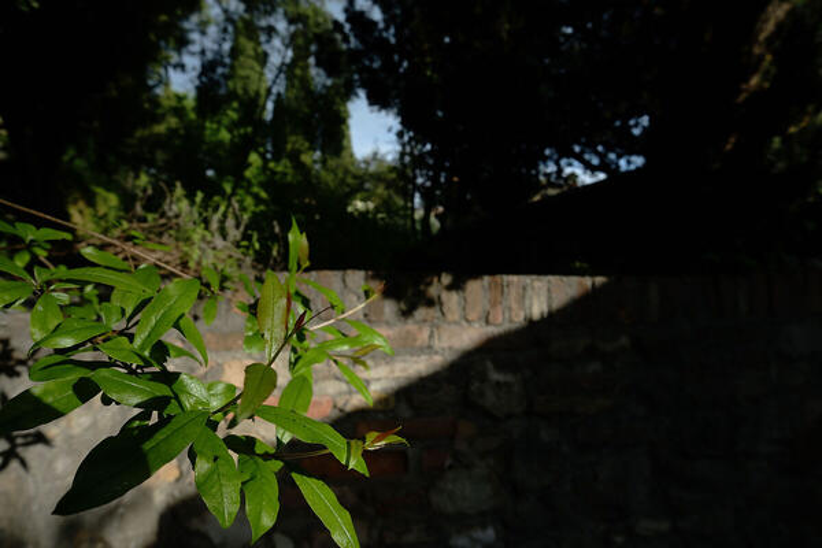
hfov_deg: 85.4
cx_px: 411
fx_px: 445
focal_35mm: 20
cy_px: 274
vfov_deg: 63.2
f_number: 8
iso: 100
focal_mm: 13
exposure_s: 1/125
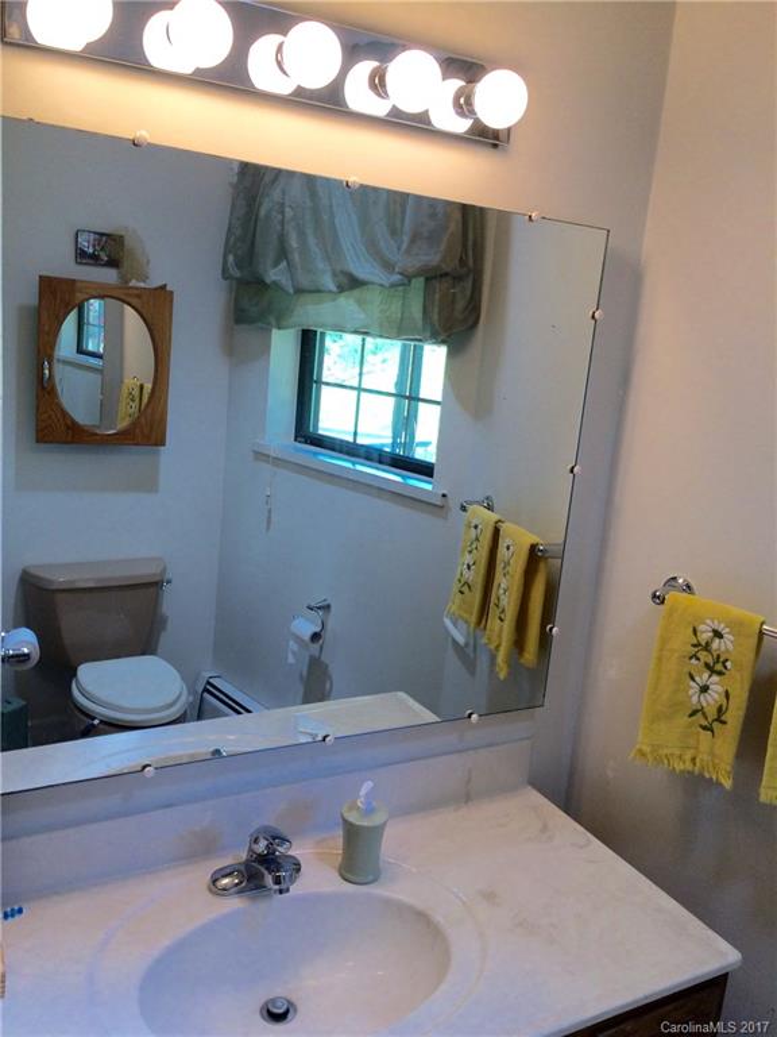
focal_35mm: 29
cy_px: 518
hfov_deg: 48.2
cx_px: 388
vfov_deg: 61.7
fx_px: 868
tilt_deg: -11.6
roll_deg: -3.1
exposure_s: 1/120
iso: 64
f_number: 2.2
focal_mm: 4.15
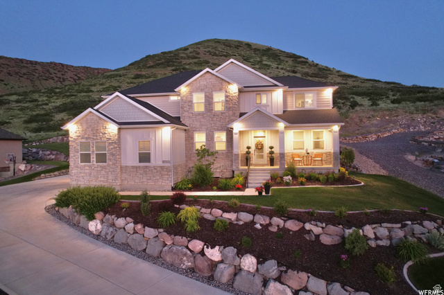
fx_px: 271
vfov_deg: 57.2
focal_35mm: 22
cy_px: 148
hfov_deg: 78.6
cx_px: 222
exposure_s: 1/10
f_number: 2.8
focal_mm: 8.38
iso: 440
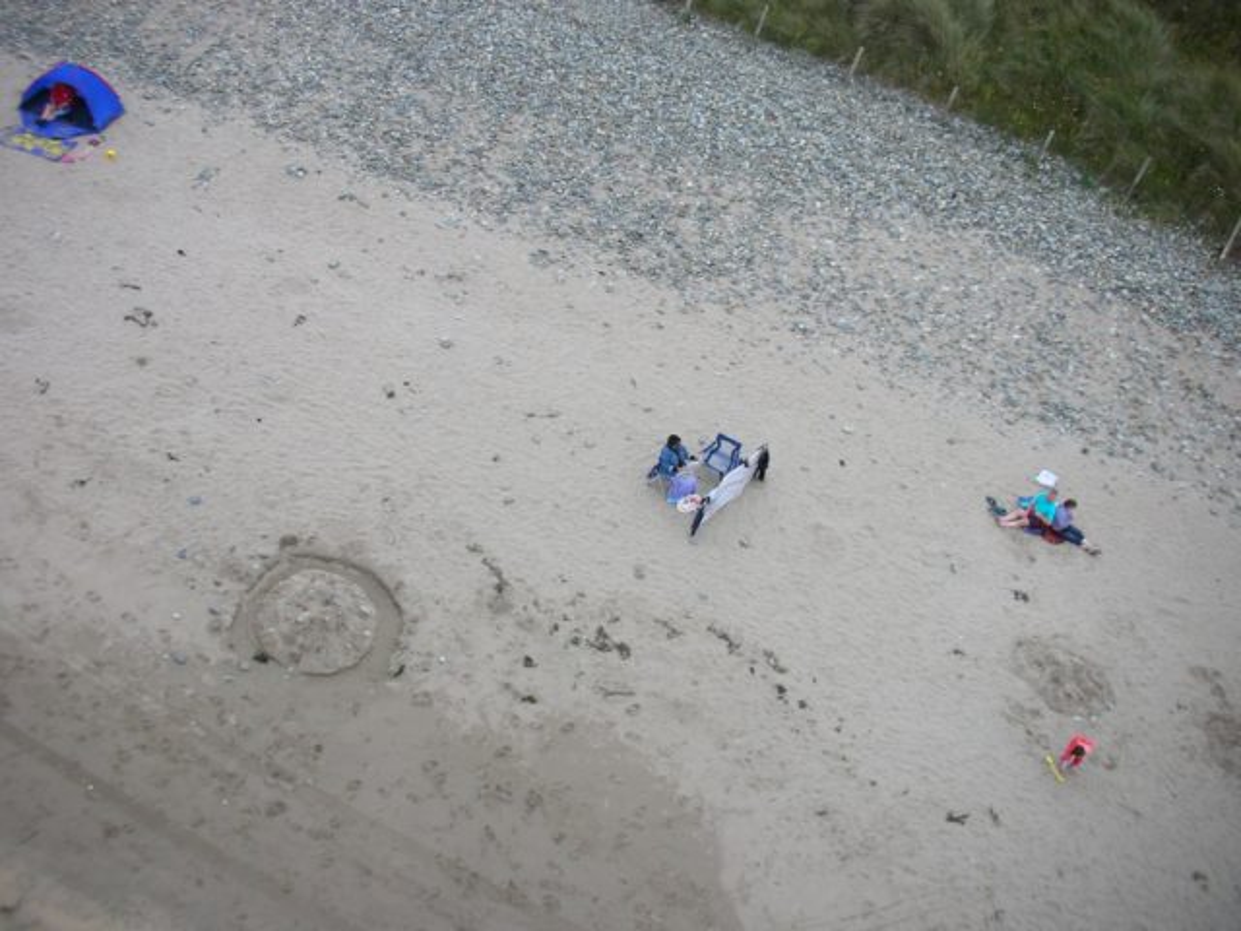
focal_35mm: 35
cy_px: 466
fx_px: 1255
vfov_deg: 40.7
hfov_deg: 52.6
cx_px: 620
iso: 50
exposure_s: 1/166
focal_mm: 5.8
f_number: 3
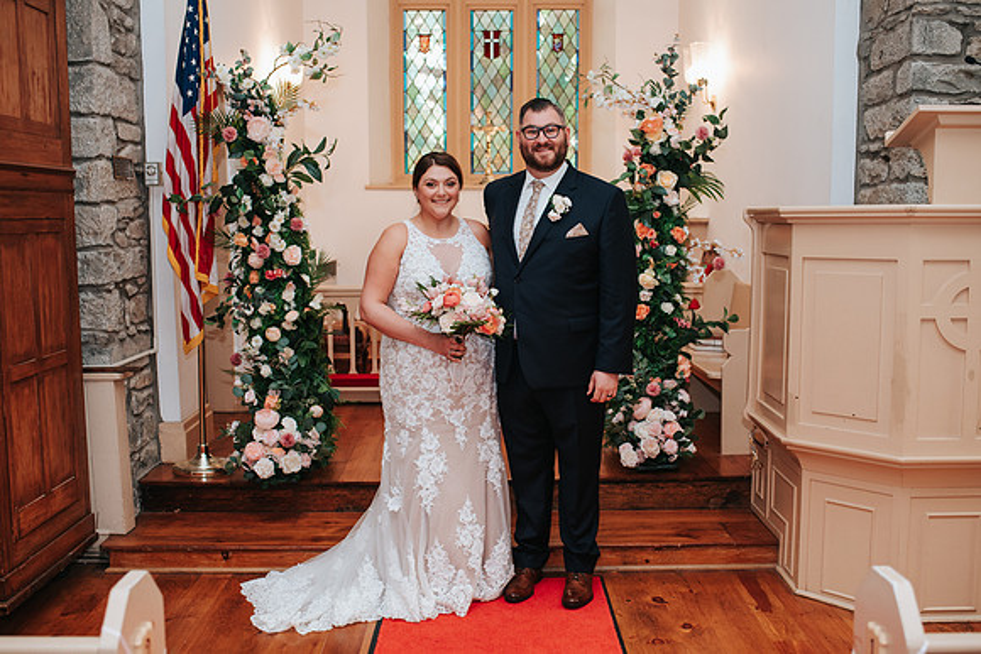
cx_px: 491
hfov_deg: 50.9
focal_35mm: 38
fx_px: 1030
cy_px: 347
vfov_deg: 35.2
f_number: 3.2
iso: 1000
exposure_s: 1/200
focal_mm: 35
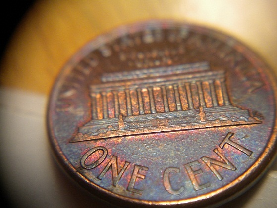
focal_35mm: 35
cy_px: 104
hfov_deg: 52.6
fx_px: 280
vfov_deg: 40.7
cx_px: 138
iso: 159
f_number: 3.1
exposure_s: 1/60
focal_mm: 6.3
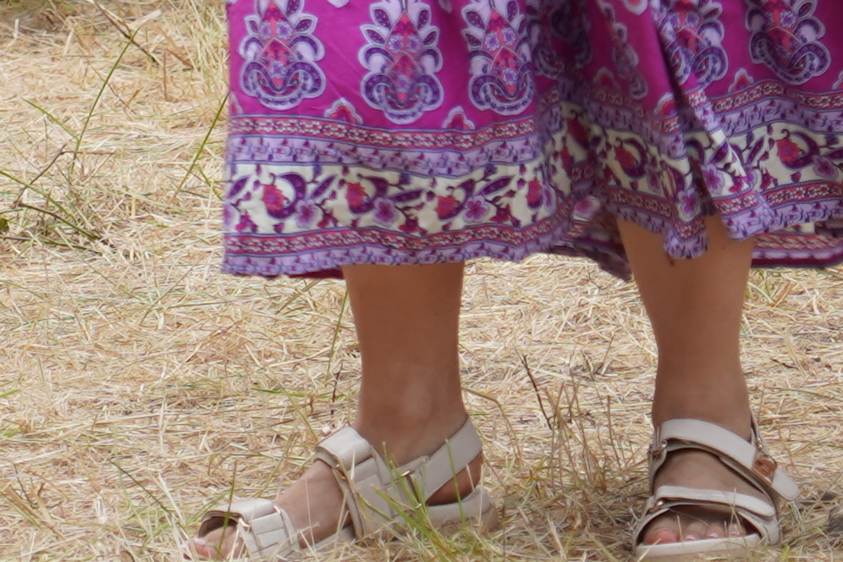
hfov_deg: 4.1
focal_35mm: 506
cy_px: -931
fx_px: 11848
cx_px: -15
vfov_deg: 2.7
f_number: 4
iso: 160
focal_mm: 84
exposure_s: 1/160
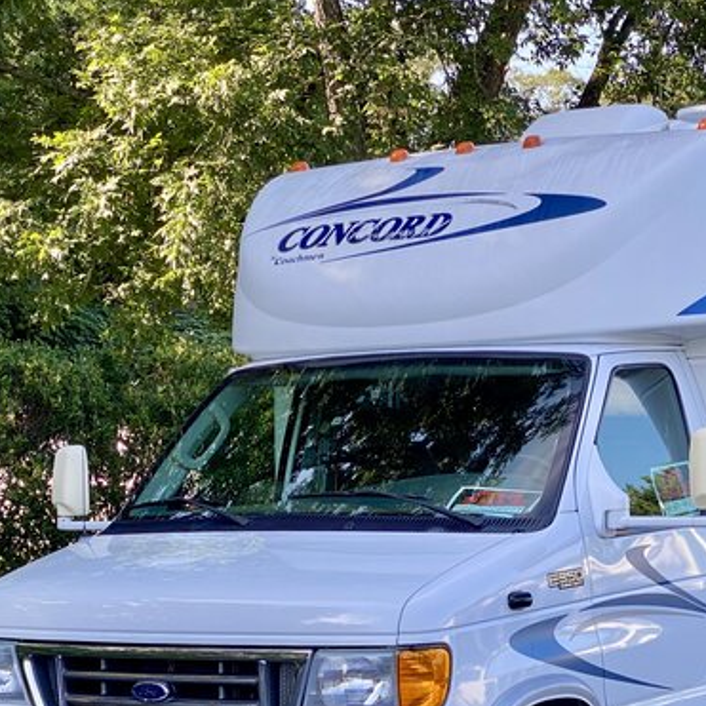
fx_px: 2284
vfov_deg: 17.4
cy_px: 559
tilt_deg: -5.7
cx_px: 529
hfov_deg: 17.5
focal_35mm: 99
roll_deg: -0.4
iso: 20
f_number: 2
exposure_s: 1/189
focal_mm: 6
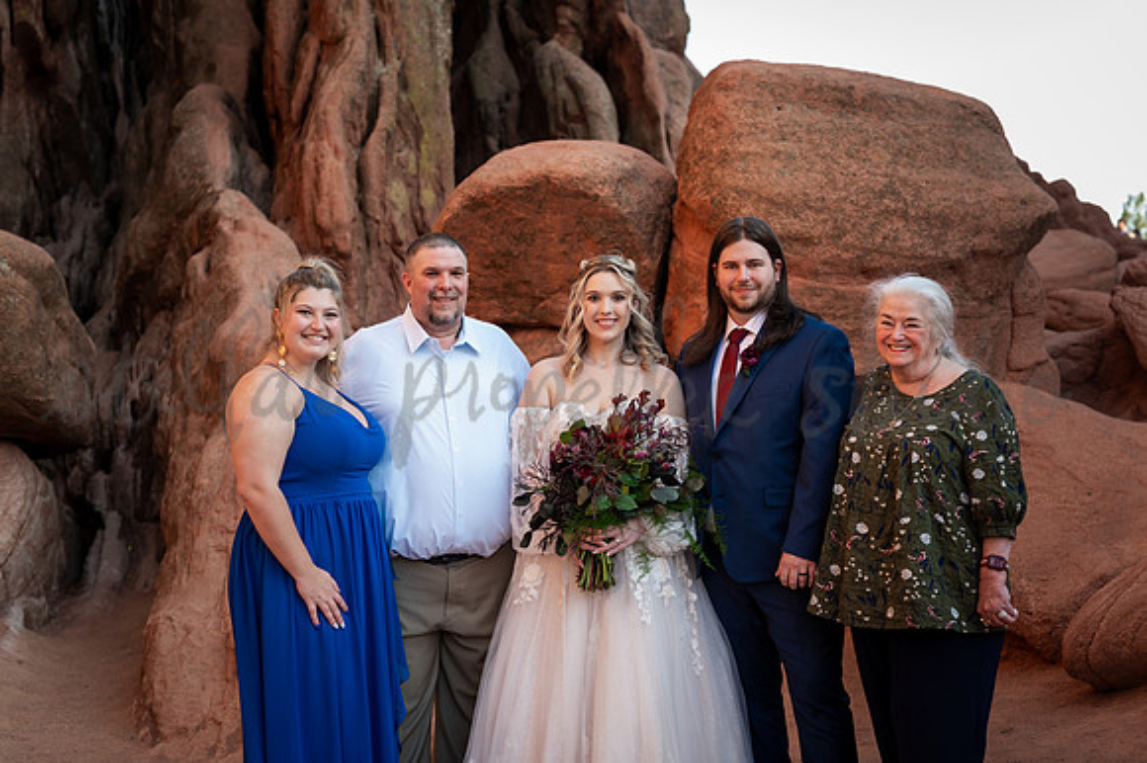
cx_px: 574
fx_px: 1592
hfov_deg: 39.6
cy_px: 382
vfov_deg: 27.0
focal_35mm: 50
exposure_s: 1/160
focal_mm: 50
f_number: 3.5
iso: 250
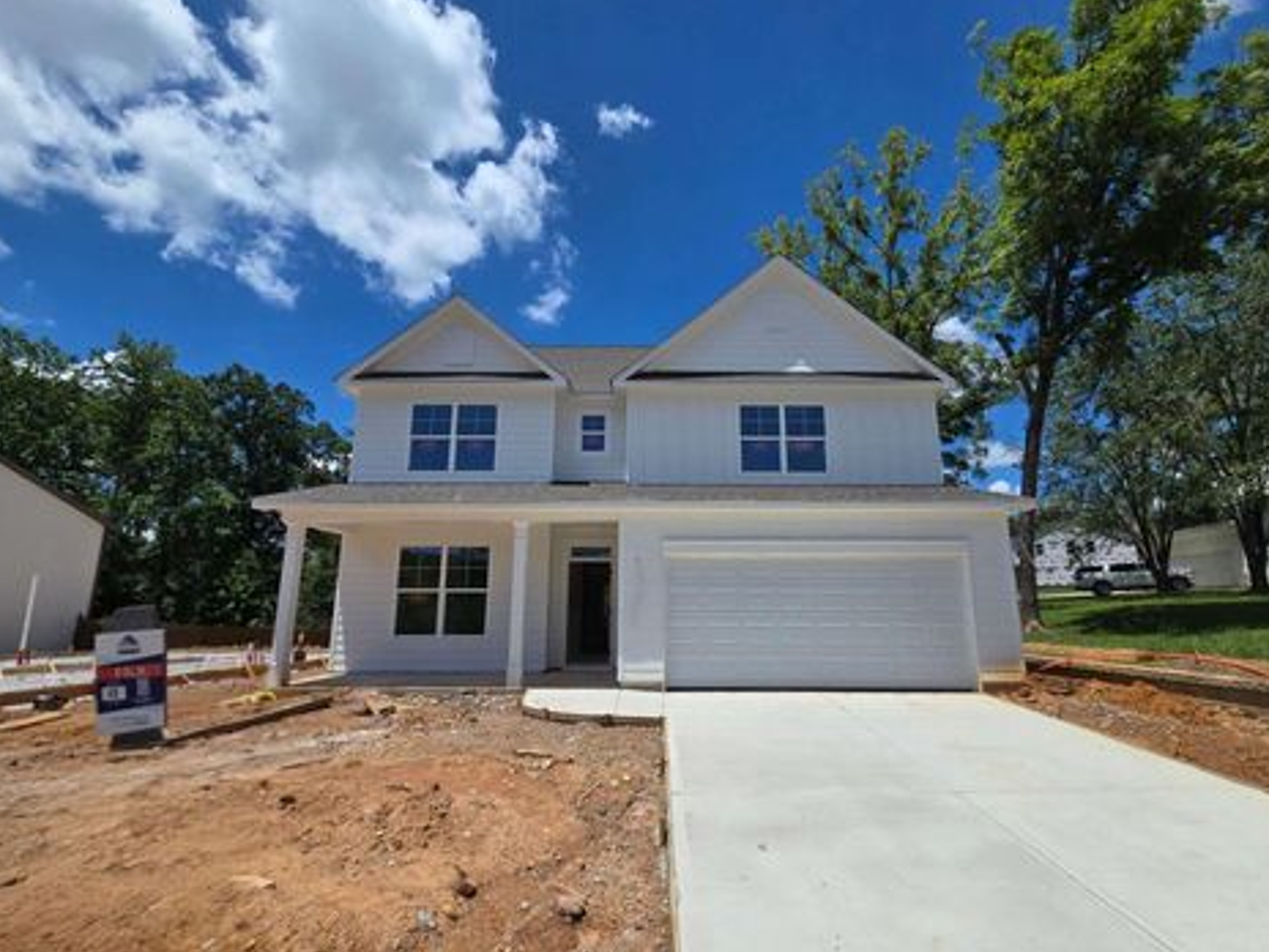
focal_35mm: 14
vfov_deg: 85.6
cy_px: 505
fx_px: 513
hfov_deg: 102.0
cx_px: 654
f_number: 2.2
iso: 50
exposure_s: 1/5000
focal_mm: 2.2
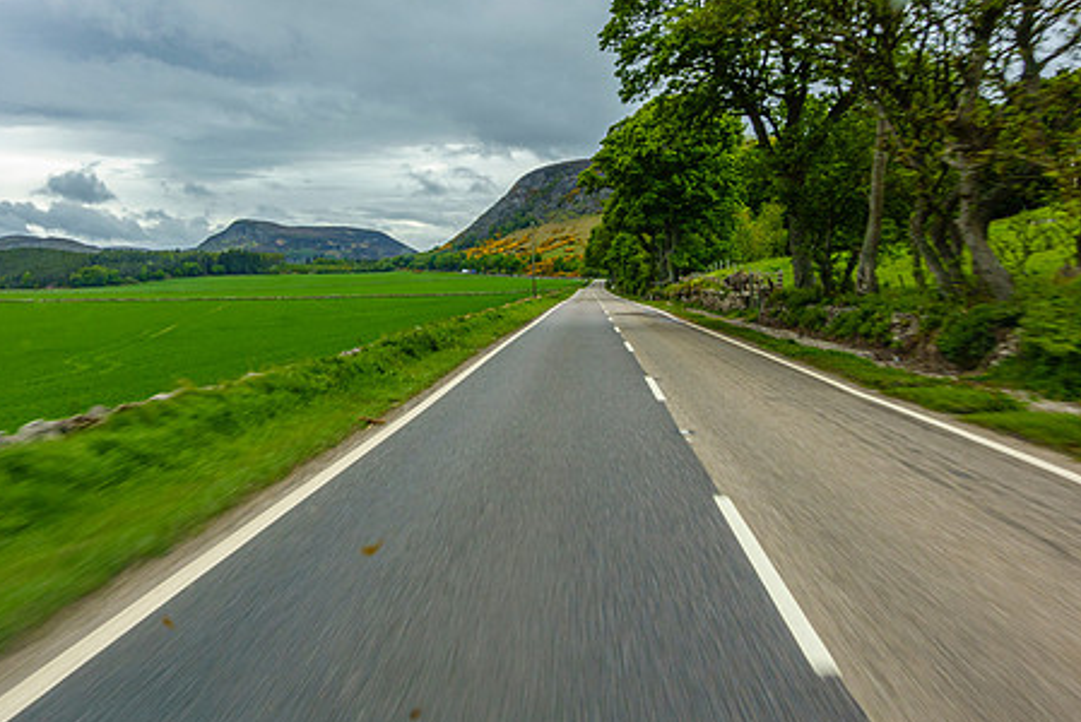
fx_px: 931
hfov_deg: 59.4
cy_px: 278
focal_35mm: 31
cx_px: 395
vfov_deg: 42.1
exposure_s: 1/80
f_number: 7.1
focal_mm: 8.8
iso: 125
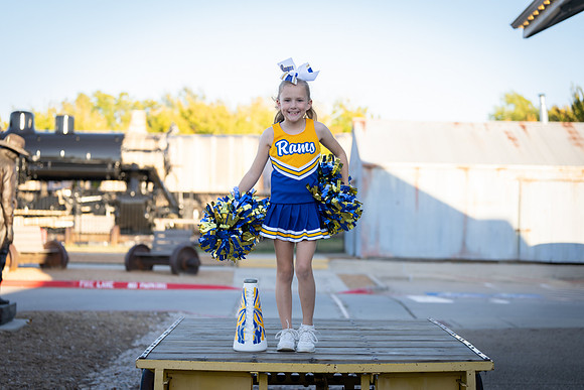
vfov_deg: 19.1
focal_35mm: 71
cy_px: 195
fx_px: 1159
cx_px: 292
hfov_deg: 28.3
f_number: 2.8
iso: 125
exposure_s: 1/400
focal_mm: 70
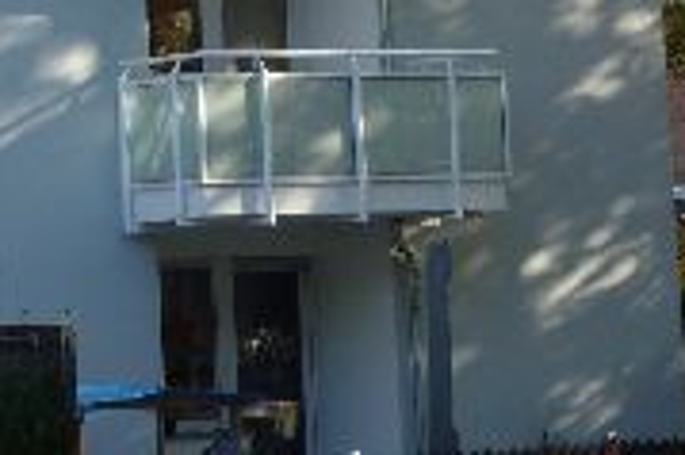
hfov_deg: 11.2
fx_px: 3365
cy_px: -229
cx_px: -314
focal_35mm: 177
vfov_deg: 7.6
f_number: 4
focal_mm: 6.8
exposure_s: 1/160
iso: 80
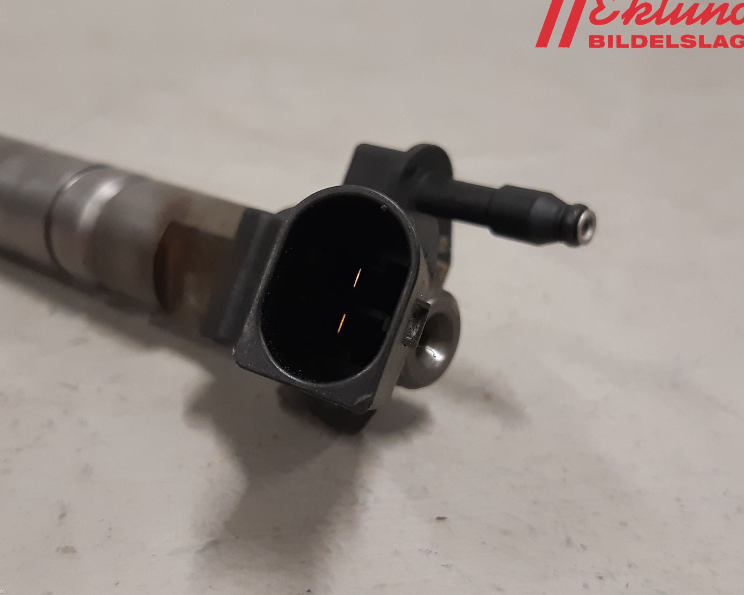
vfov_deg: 51.5
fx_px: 617
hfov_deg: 62.2
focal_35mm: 28
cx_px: 371
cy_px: 288
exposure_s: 1/50
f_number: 1.7
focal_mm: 3.93
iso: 200
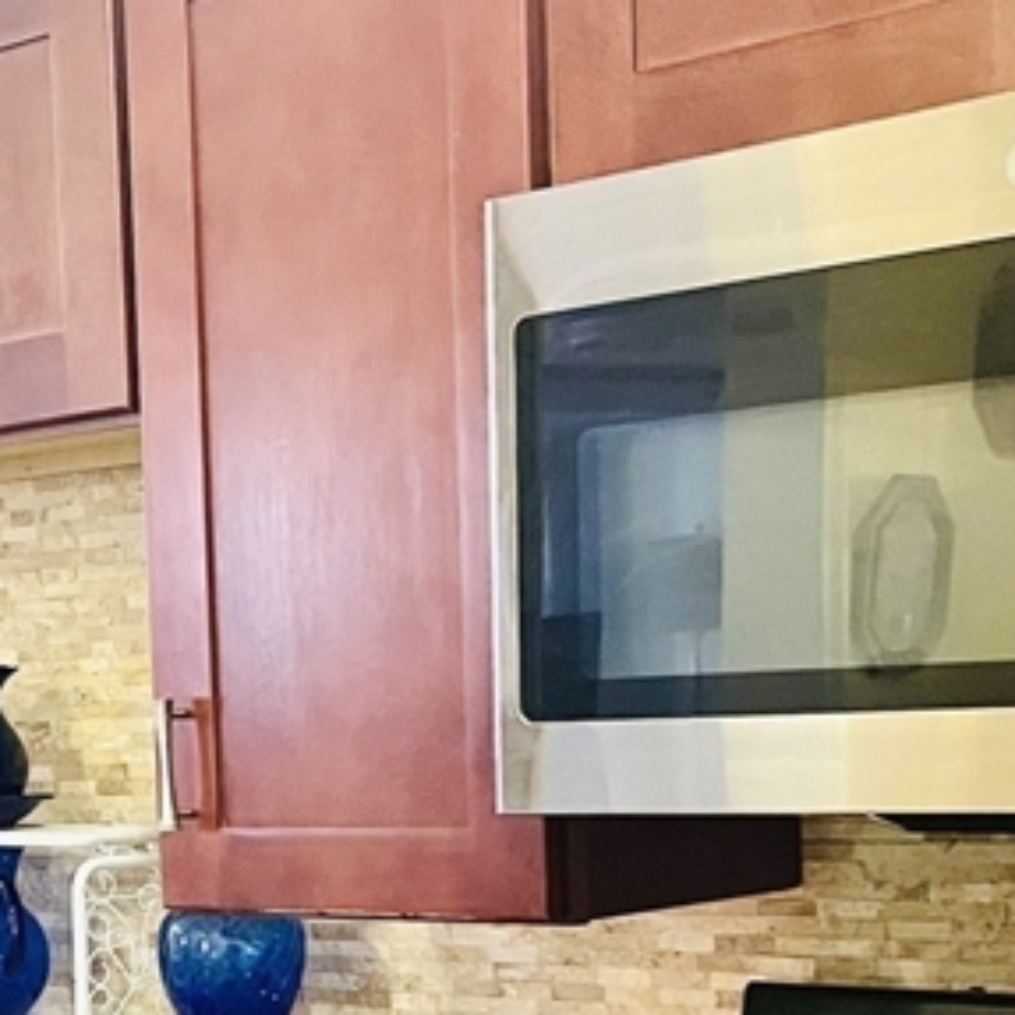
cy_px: 994
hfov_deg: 20.5
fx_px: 2720
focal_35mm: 82
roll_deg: +2.5
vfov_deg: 20.5
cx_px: 28
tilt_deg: -6.2
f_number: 1.6
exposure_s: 1/40
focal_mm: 5.1
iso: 500
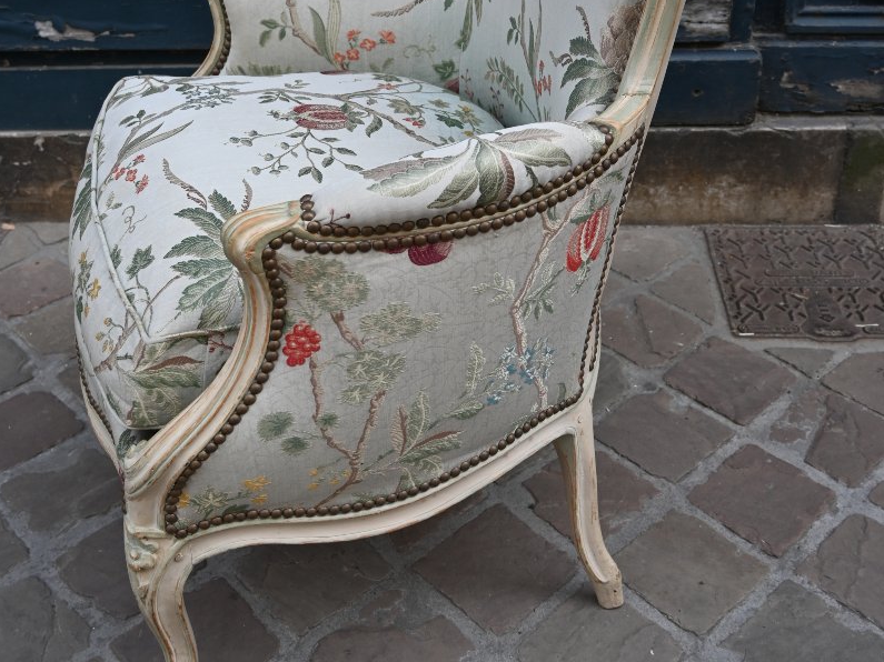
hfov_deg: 41.5
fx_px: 1168
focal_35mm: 46
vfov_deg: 31.3
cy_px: 191
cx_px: 441
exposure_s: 1/250
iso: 200
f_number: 4.5
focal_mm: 21
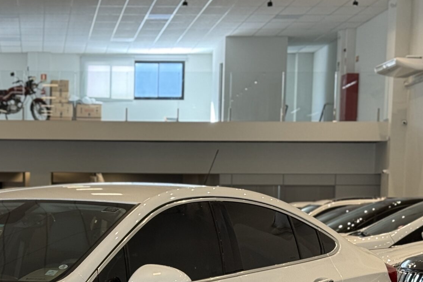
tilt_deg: -4.1
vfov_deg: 11.8
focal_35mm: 114
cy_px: 318
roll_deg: -0.8
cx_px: 22
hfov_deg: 17.6
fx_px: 1339
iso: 64
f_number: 1.78
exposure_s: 1/60
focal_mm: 6.76
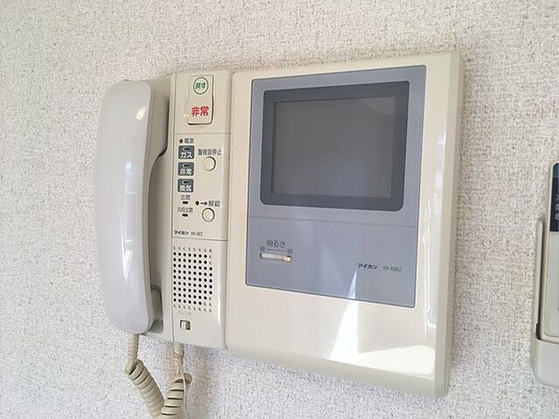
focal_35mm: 29
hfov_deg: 61.7
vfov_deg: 48.2
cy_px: 210
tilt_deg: -2.2
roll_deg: -1.1
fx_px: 468
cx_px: 280
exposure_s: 1/100
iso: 40
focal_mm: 4.15
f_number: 2.2
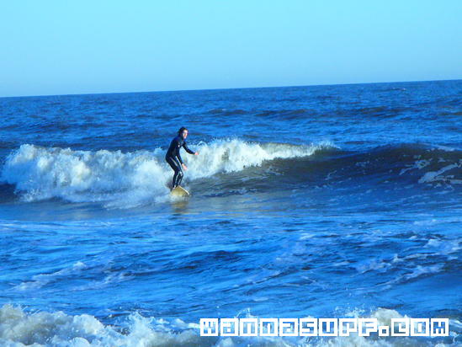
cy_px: 174
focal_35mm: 197
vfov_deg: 7.5
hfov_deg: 10.0
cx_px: 231
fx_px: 2630
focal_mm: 32.5
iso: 400
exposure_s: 1/400
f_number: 8.8
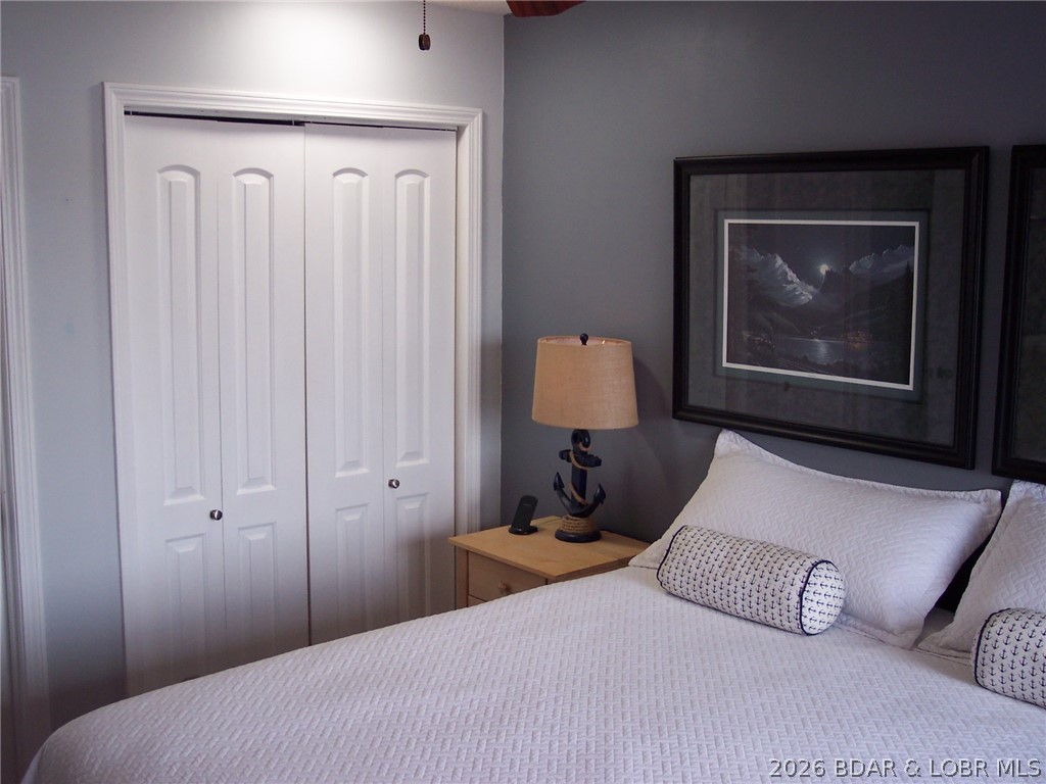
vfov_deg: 37.7
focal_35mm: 38
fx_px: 1148
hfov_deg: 49.0
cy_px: 392
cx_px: 523
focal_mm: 8
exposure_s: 1/90
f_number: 2.8
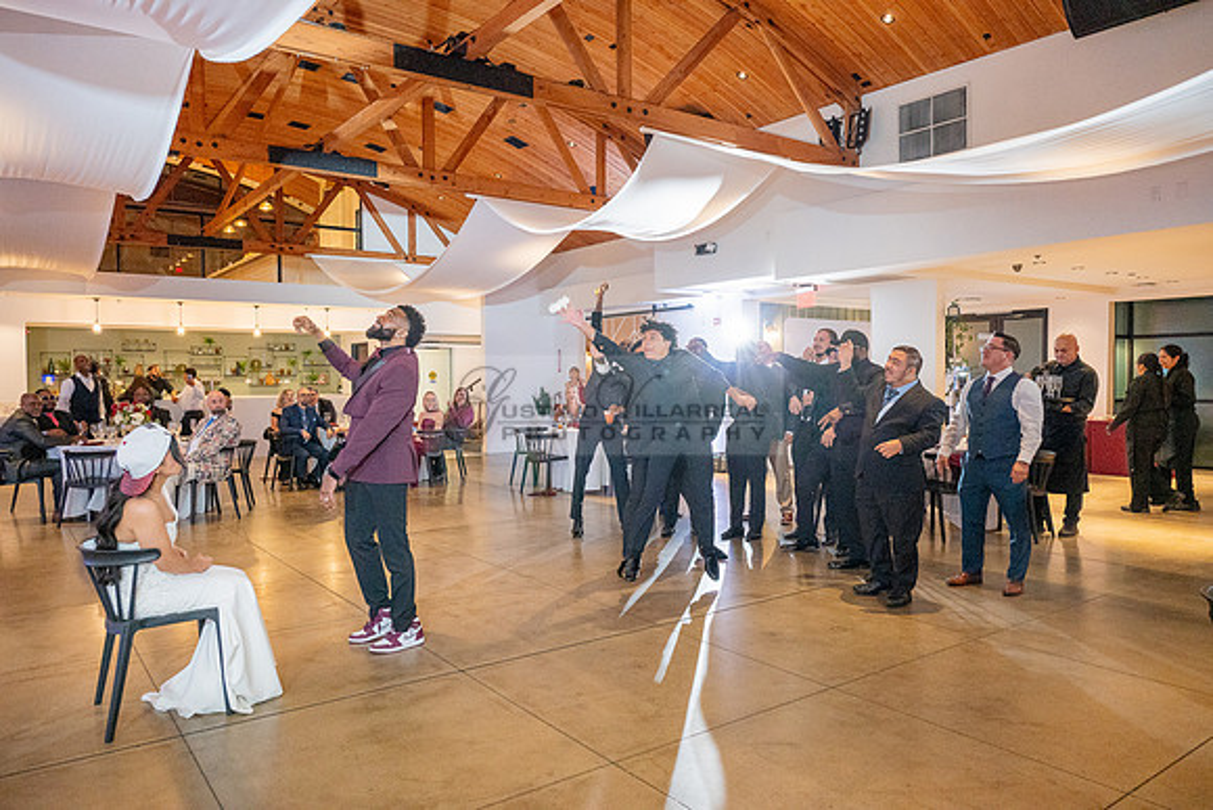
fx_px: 876
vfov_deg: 49.6
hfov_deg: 69.4
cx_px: 606
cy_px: 405
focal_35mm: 26
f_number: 4
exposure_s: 1/200
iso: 3200
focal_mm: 26
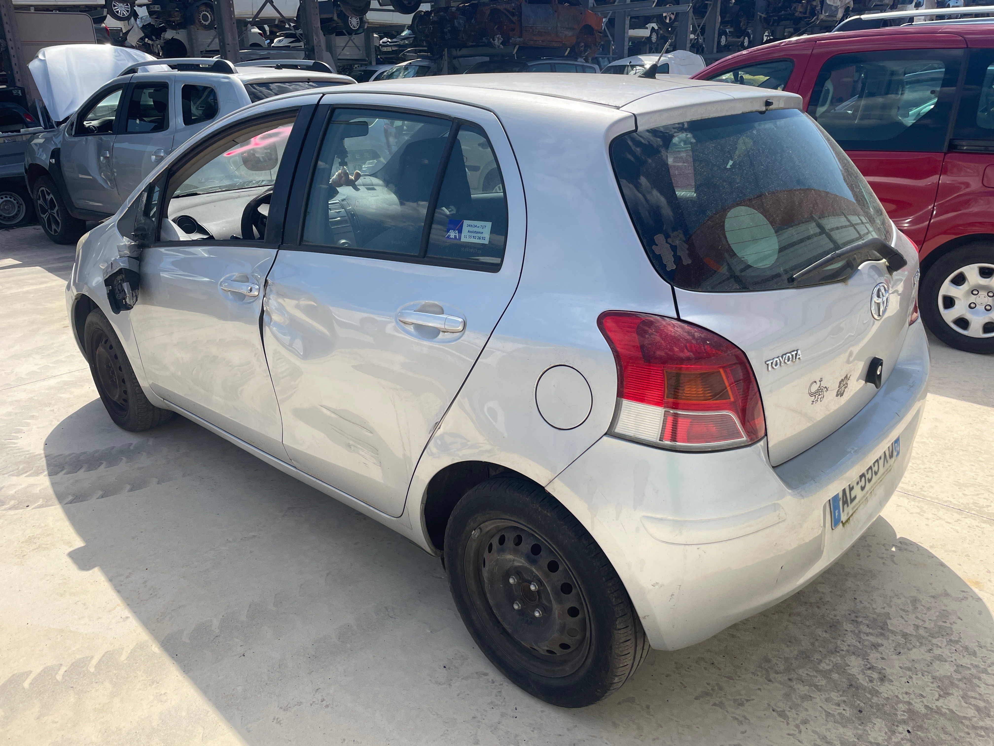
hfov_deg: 67.3
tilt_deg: -20.8
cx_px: 497
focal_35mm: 26
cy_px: 373
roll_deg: +0.9
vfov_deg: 53.1
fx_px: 747
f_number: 1.6
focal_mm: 4.2
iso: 32
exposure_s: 1/2959
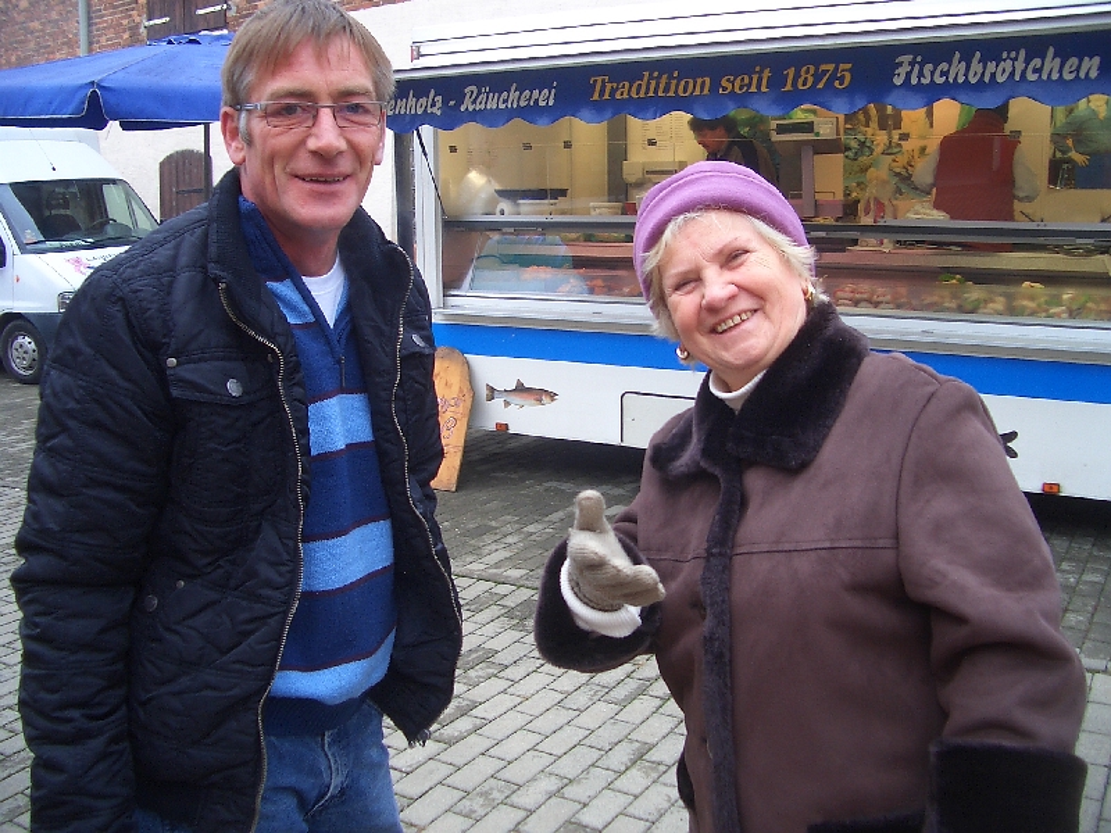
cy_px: 416
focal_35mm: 35
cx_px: 556
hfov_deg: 52.6
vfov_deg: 40.7
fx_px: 1123
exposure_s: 1/60
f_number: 2.6
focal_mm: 5.8
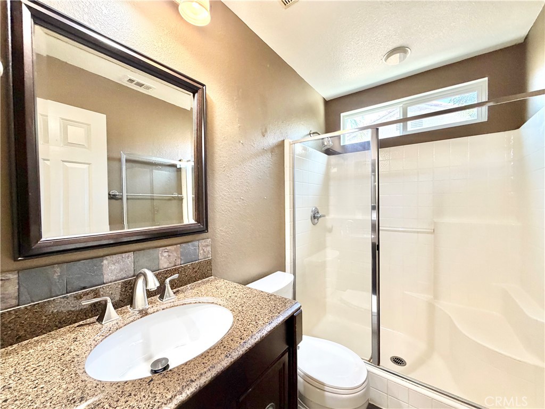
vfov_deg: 85.7
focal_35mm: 14
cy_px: 204
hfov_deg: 102.1
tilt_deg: -0.8
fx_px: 220
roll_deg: +0.7
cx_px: 272
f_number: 2.2
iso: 320
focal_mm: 2.22
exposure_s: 1/60
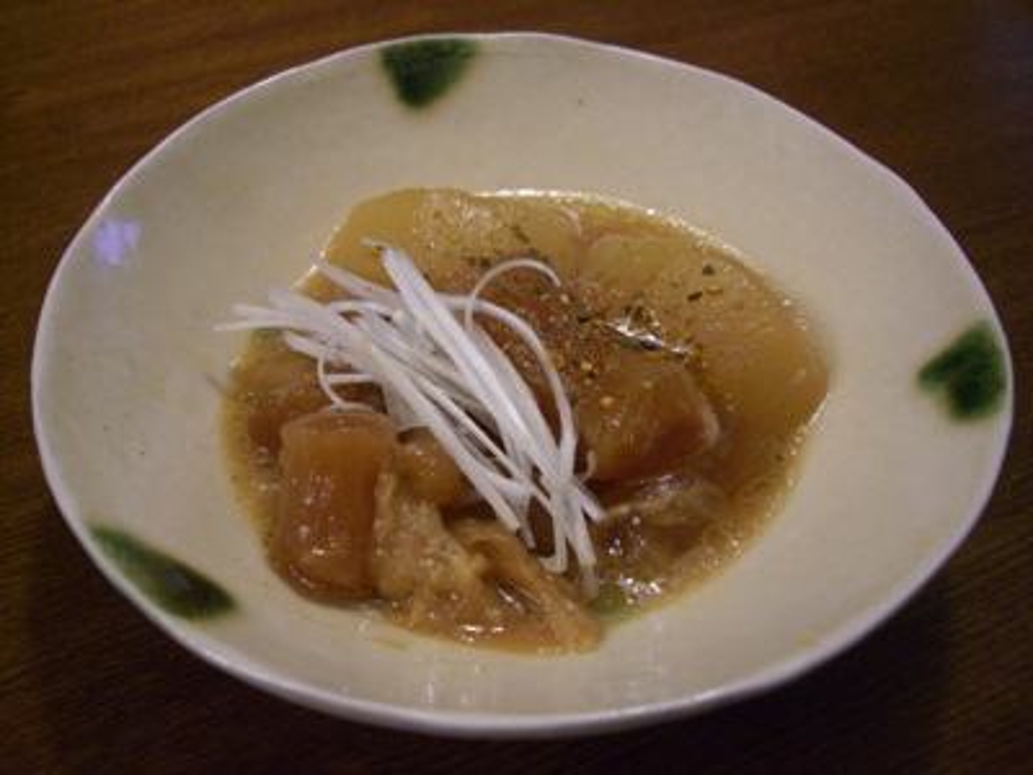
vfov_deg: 37.7
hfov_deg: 49.0
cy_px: 388
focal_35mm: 38
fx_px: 1134
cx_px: 516
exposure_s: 1/20
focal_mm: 7.9
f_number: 2.8
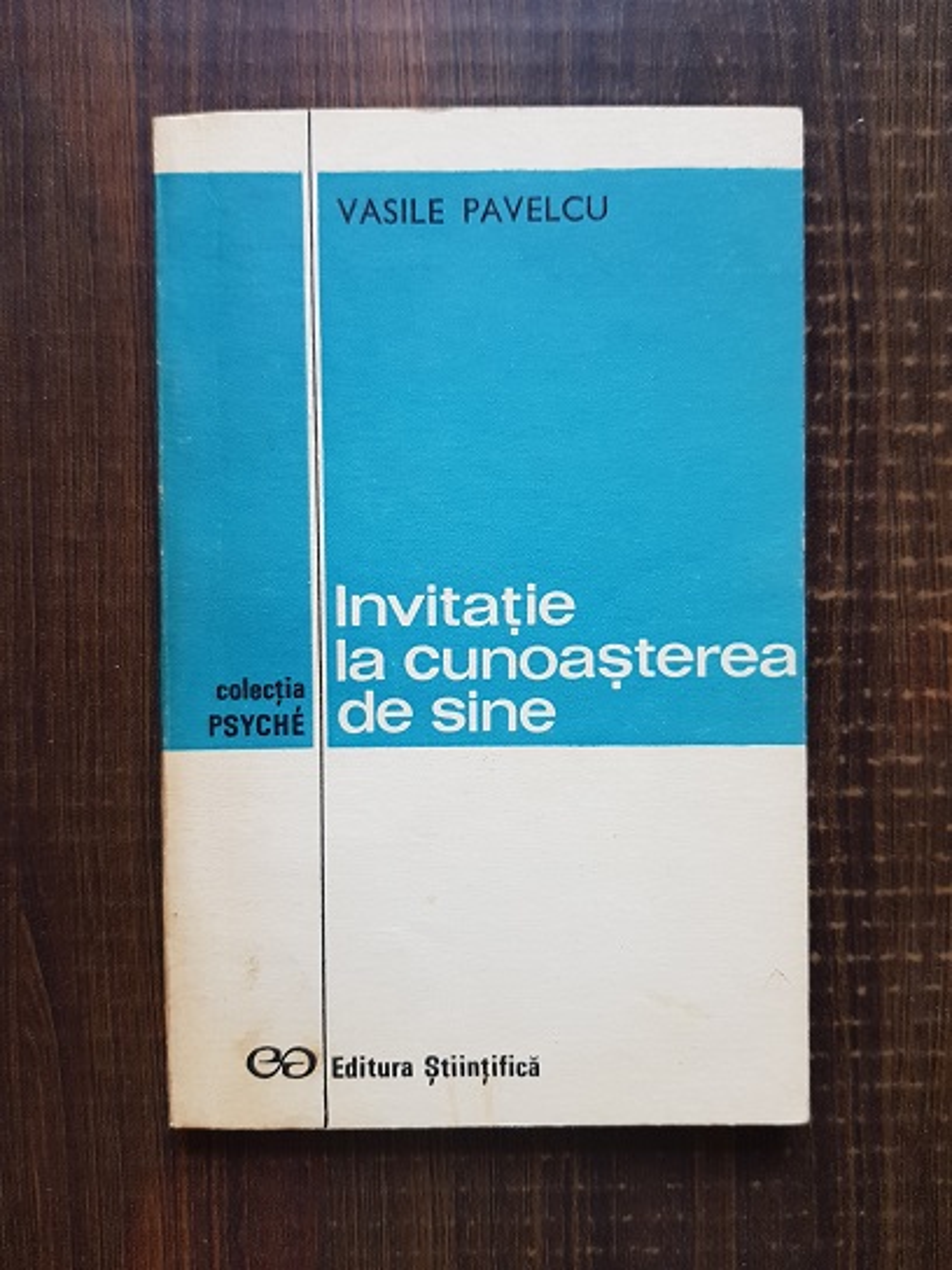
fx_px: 953
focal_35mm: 26
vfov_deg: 67.3
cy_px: 635
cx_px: 476
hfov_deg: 53.1
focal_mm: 4.3
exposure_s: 1/26
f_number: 1.7
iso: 200
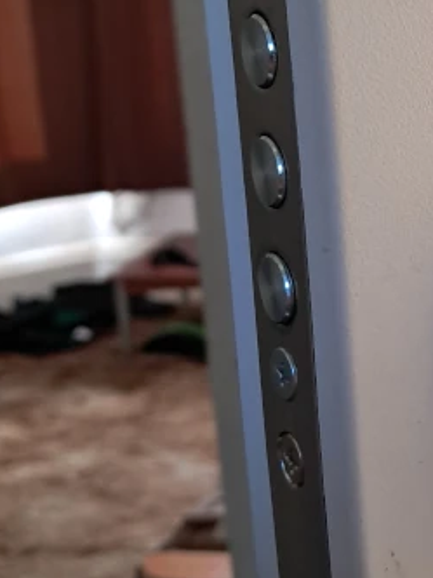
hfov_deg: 21.2
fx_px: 1084
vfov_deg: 29.3
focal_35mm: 65
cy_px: 139
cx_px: 499
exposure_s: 1/50
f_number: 1.8
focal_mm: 4
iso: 400
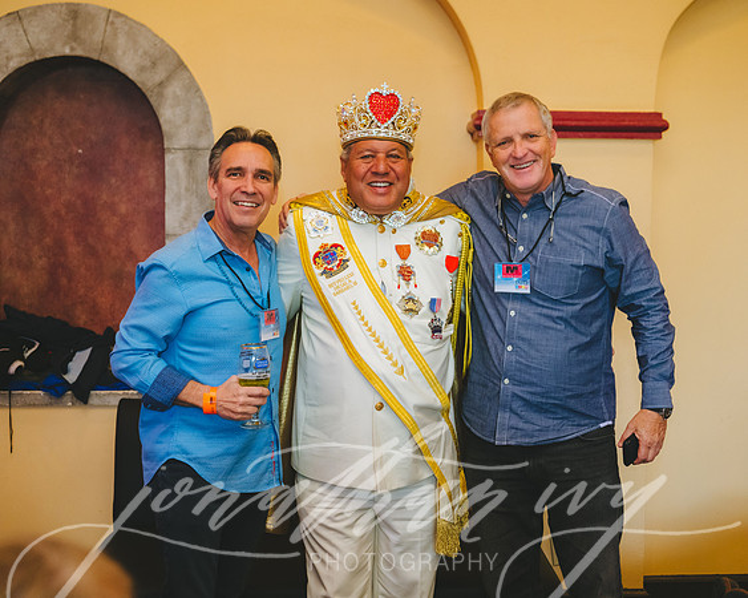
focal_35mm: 52
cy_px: 296
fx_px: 1142
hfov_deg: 36.3
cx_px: 385
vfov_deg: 29.3
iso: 800
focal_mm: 44
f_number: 3.5
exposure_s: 1/160
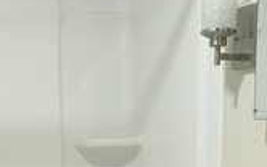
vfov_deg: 14.6
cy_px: 254
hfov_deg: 24.6
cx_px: 67
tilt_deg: -9.9
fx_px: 604
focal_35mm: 83
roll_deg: +1.0
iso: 250
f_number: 1.6
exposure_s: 1/120
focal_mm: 5.96
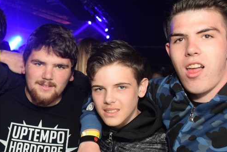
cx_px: 20
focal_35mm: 55
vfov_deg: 24.5
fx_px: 347
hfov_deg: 34.1
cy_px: 101
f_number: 3.5
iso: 1600
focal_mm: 18
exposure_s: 1/60
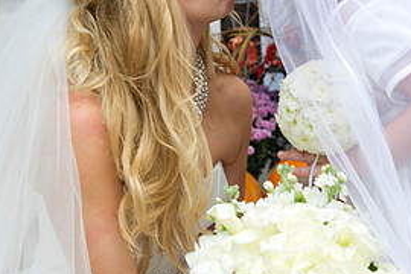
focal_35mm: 86
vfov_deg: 15.7
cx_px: 263
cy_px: 38
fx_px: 982
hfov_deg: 23.6
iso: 400
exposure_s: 1/200
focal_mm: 40
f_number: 5
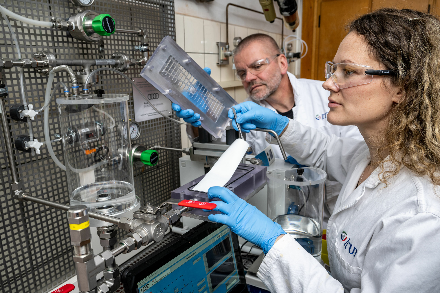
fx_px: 348
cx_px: 220
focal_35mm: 28
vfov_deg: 45.7
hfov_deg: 64.6
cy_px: 146
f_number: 6.3
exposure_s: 1/50
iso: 250
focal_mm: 28.5
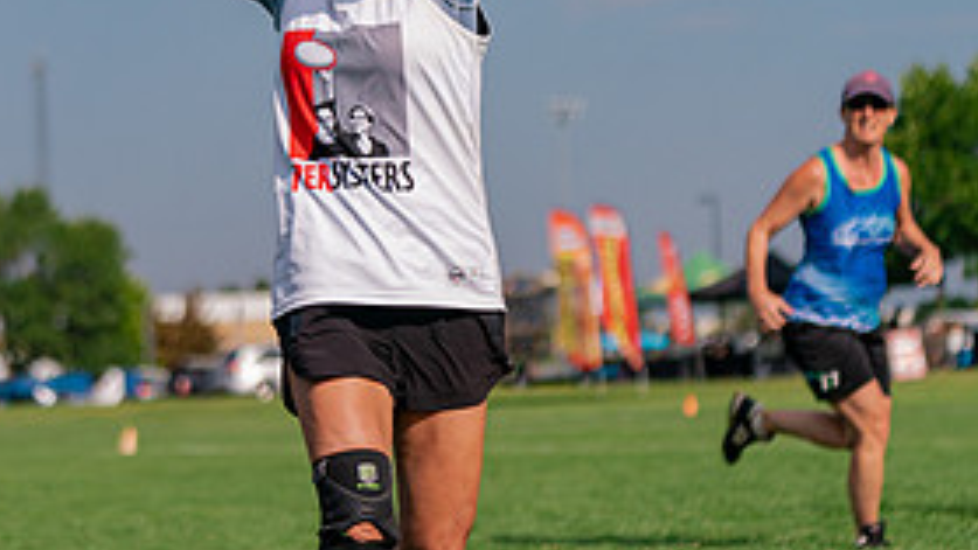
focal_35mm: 159
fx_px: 4124
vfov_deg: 7.6
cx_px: 372
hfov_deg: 13.5
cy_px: 236
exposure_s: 1/10000
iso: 500
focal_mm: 73
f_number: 2.8
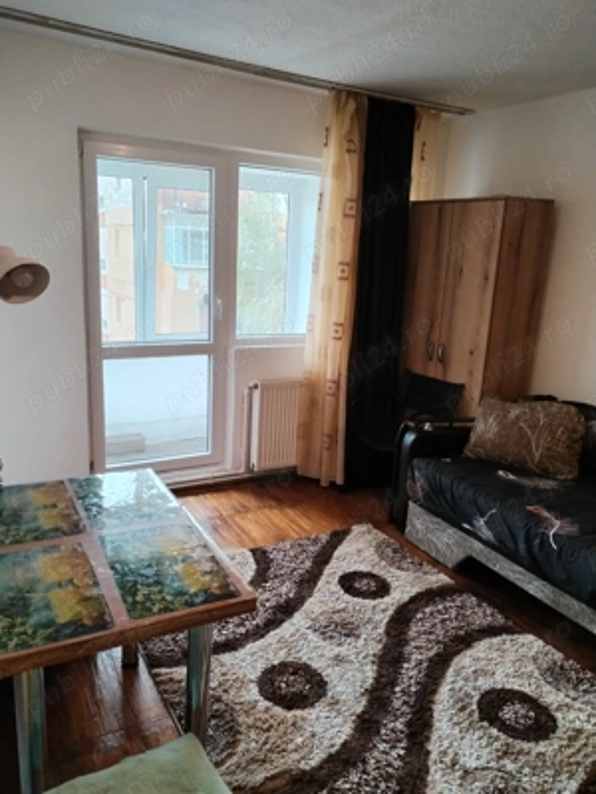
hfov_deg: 53.1
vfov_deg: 67.3
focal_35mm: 26
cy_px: 397
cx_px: 298
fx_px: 597
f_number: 1.8
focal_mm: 4.75
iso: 473
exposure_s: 1/33.3
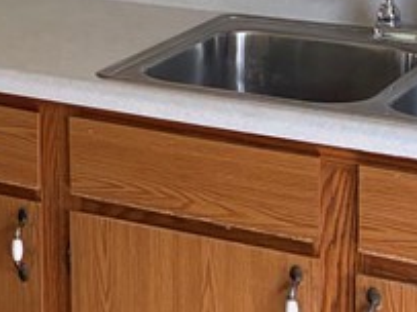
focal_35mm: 131
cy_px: -131
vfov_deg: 10.9
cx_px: -257
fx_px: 1577
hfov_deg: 13.9
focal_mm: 5.96
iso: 100
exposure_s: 1/188
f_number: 1.6
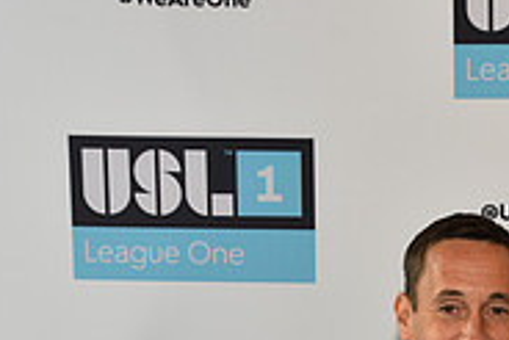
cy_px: 521
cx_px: 606
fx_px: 1429
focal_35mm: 101
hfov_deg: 19.1
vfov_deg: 12.8
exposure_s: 1/60
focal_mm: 32
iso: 400
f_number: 5.6
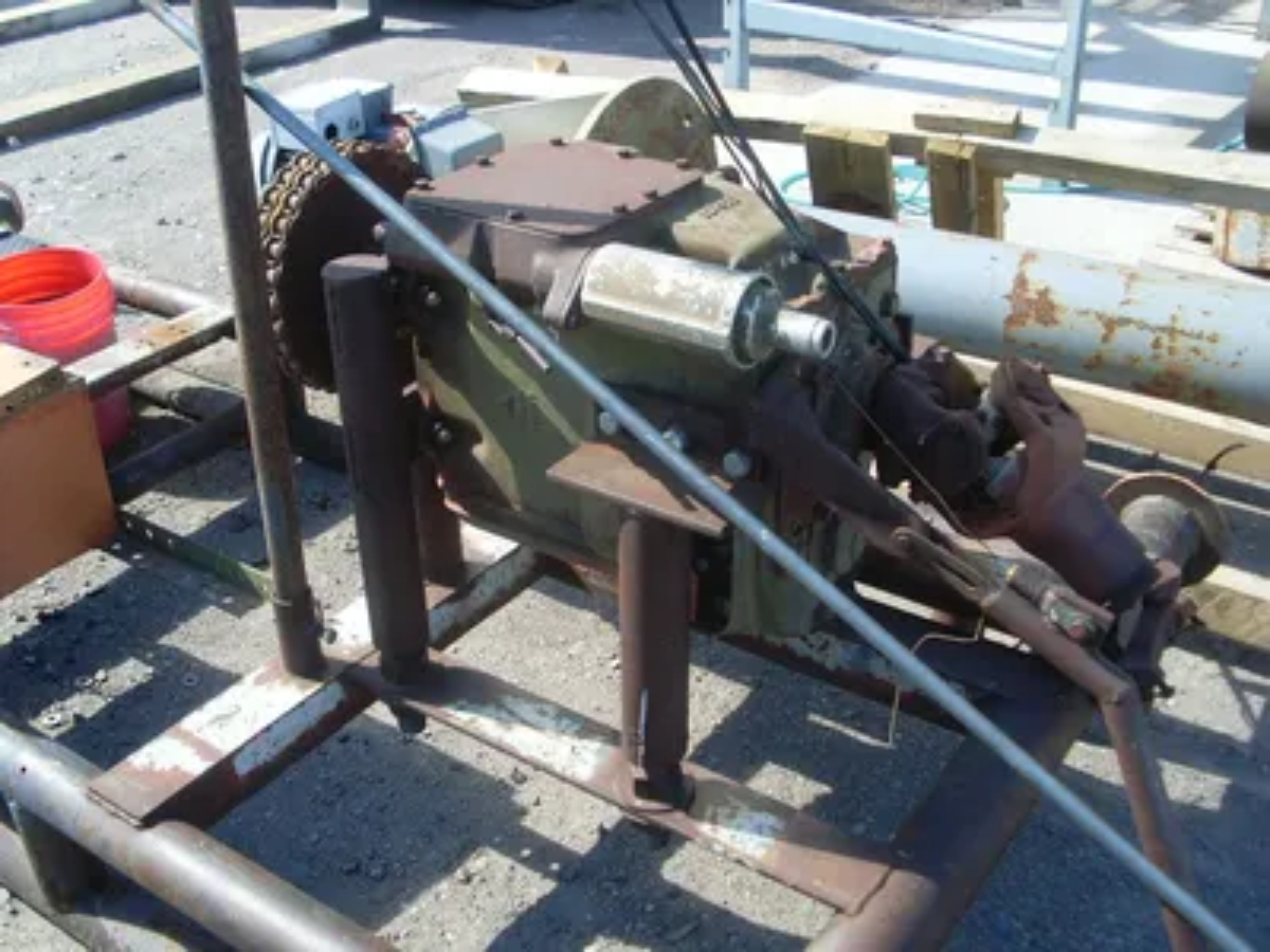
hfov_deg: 49.0
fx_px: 1394
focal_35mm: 38
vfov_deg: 37.7
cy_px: 476
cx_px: 635
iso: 80
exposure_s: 1/350
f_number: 3
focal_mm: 6.3
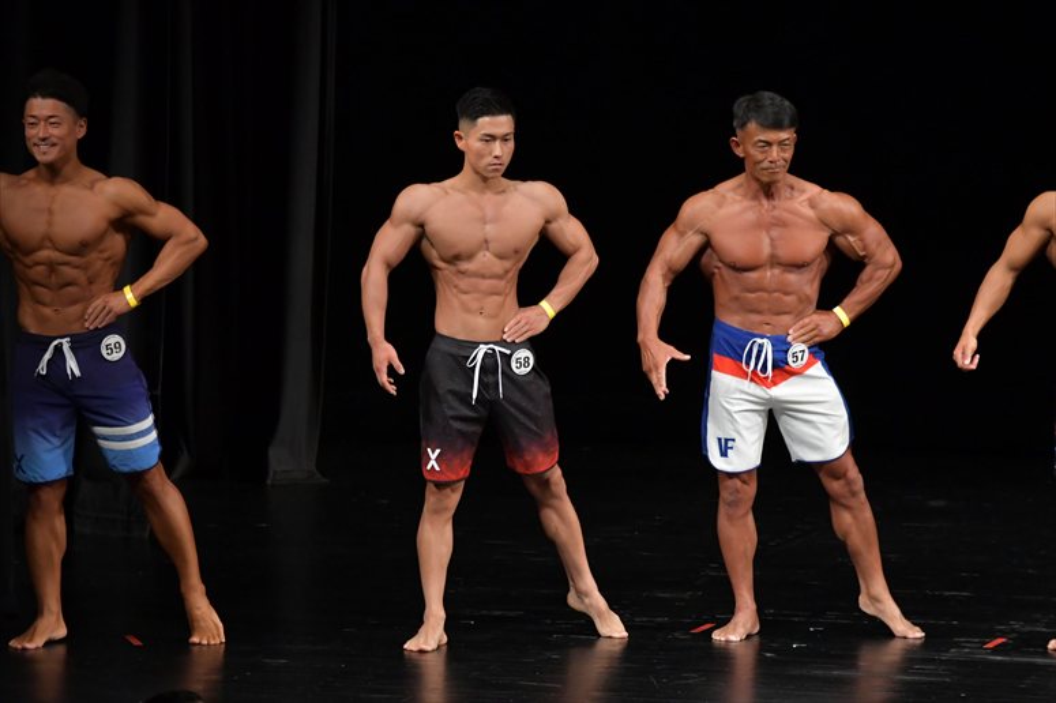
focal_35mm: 270
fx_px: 7916
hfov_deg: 7.6
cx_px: 528
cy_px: 352
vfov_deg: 5.1
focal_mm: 180
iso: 3200
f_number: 5.6
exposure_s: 1/400
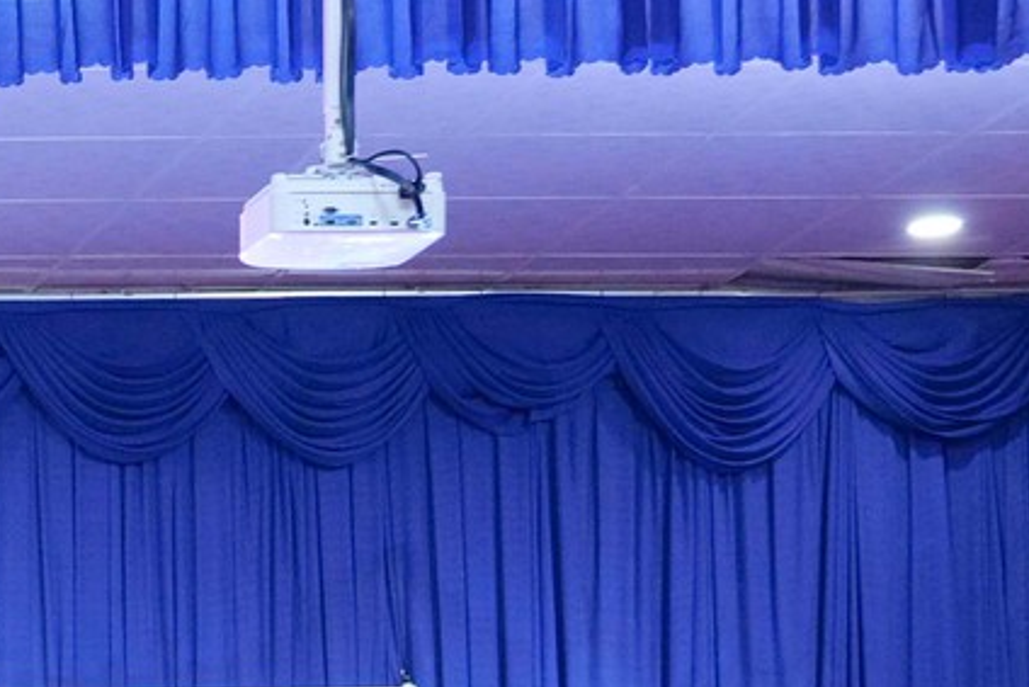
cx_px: -1138
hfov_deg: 10.2
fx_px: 5261
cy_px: 1460
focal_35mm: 184
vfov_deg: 7.1
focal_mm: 39
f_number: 6.3
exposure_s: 1/80
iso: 3200
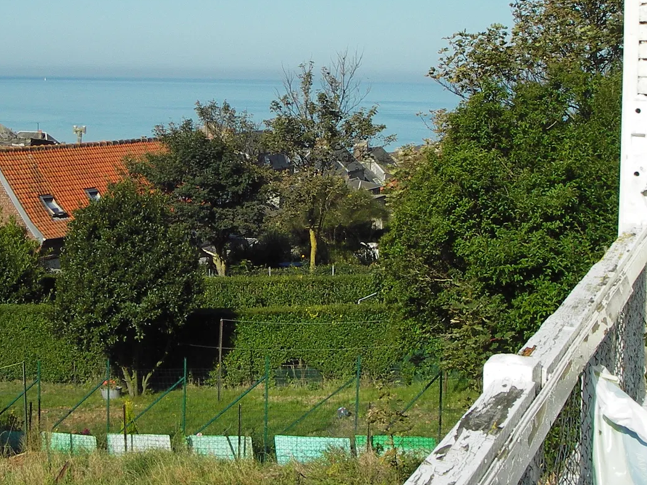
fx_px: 1084
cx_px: 189
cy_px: 144
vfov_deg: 25.0
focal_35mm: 58
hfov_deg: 32.8
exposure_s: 1/200
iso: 50
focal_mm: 6.3
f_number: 6.6
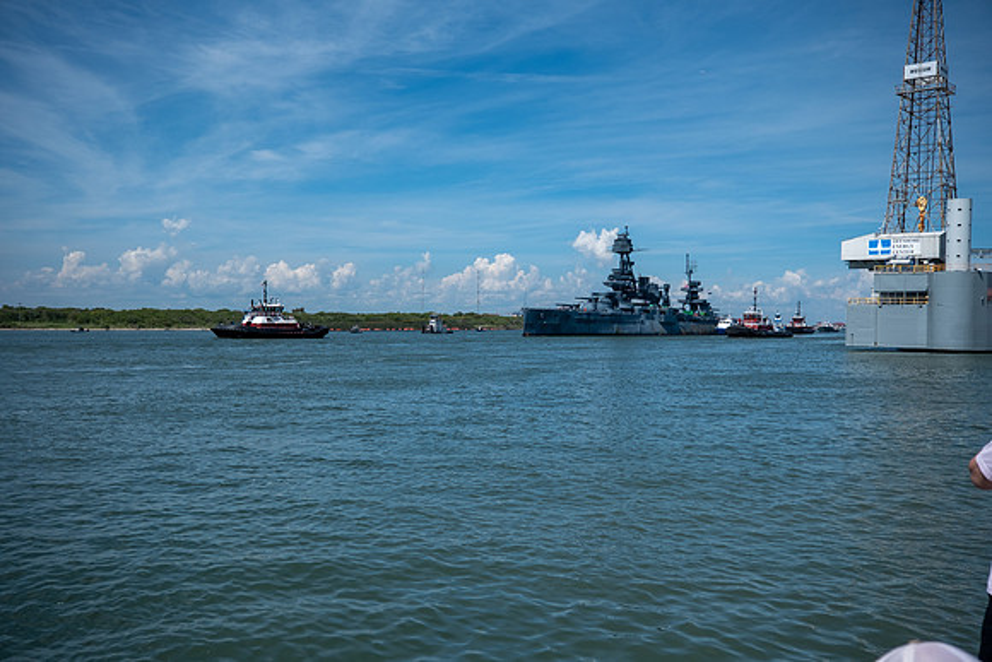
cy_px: 331
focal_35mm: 33
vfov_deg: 40.0
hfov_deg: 57.2
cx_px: 496
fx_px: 910
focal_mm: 22.3
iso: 160
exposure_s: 1/3800
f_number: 4
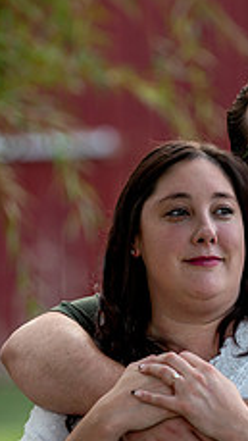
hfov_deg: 4.5
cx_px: 186
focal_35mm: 268
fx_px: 3130
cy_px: 258
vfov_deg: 8.0
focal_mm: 130
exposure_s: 1/80
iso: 80
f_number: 2.8
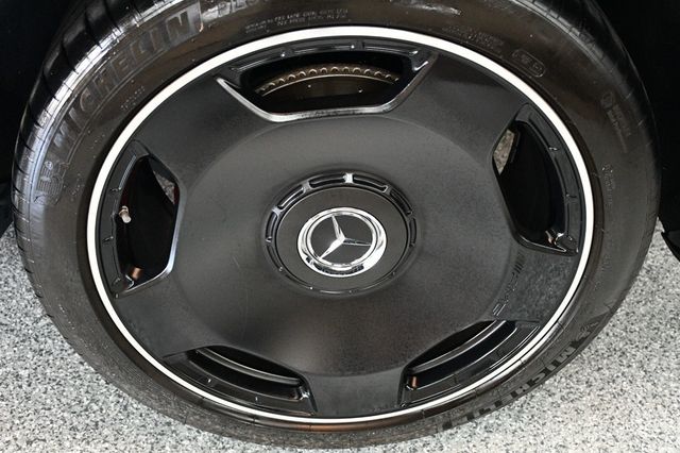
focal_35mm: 51
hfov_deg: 38.9
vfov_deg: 26.5
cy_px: 226
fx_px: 963
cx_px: 340
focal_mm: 34
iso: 3600
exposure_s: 1/60
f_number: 4.2
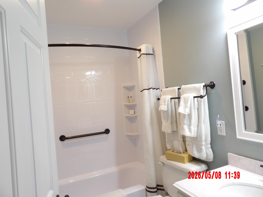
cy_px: 98
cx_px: 132
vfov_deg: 56.8
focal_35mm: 24
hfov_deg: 71.6
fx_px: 182
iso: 200
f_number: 3.2
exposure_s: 1/30
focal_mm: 4.3
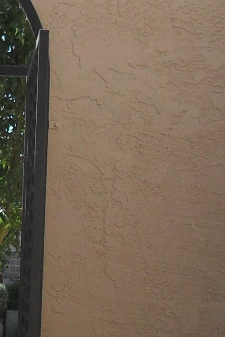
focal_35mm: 145
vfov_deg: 14.0
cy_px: 322
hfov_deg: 9.3
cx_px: -65
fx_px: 1359
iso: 100
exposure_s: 1/125
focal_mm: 6.2
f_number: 8.9
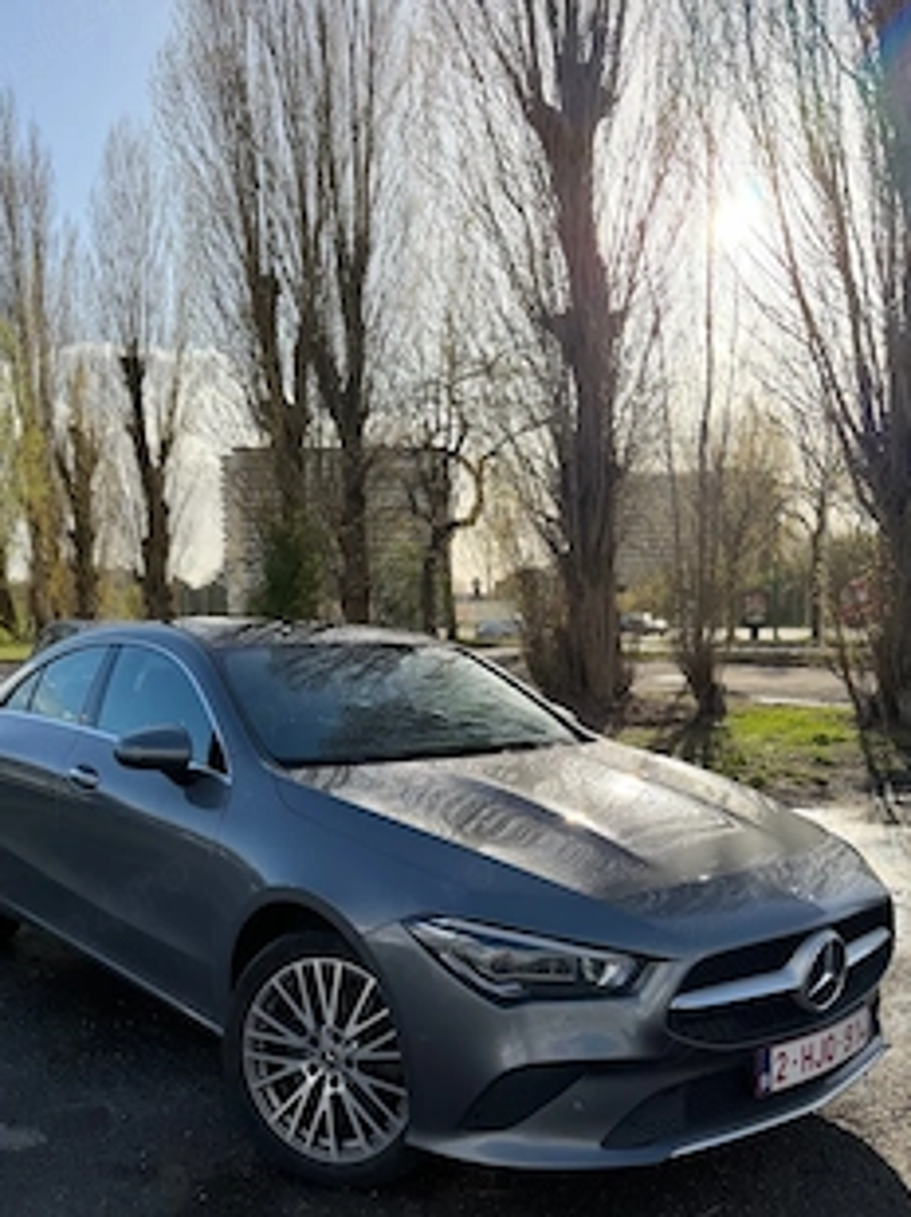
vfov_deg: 58.2
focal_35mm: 31
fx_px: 1089
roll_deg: +0.5
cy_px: 691
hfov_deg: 45.4
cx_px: 448
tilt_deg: -4.9
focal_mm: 6.76
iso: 100
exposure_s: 1/3021
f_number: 1.78
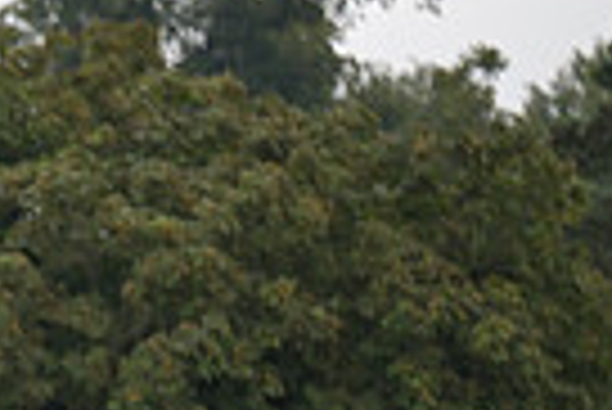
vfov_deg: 1.6
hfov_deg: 2.4
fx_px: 14550
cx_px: -684
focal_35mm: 855
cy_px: 588
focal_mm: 200
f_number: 3.5
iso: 560
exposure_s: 1/1250
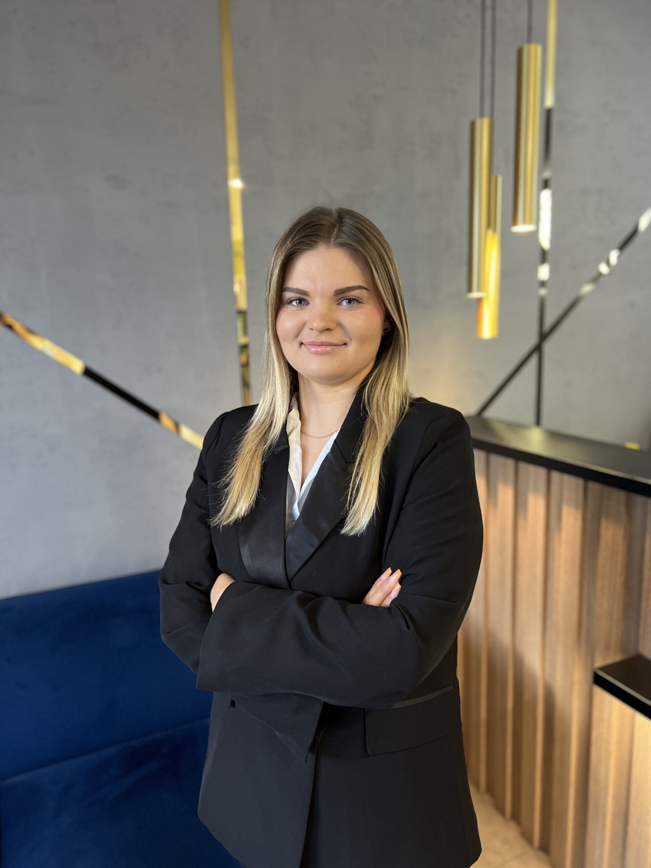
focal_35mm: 26
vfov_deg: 67.3
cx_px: 326
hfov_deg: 53.1
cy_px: 434
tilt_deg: -10.4
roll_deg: +1.3
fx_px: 652
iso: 160
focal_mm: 5.7
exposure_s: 1/50
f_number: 1.5
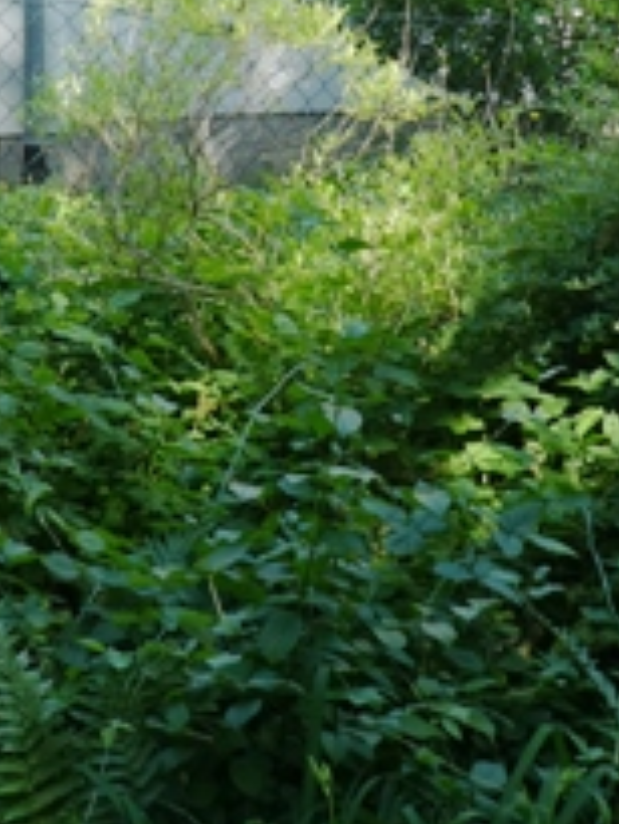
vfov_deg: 25.3
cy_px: 113
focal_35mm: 75
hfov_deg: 19.7
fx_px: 1786
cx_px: 314
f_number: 3.3
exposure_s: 1/125
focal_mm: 4.3
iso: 80
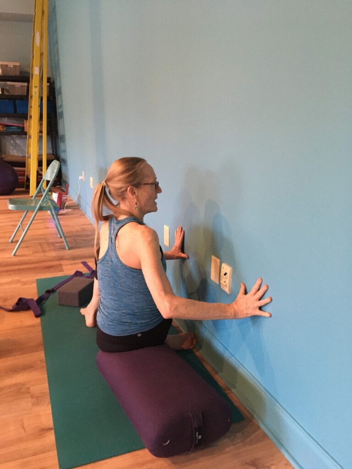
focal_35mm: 29
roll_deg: -0.8
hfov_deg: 48.2
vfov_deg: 61.7
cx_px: 176
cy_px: 234
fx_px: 393
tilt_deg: -15.0
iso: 500
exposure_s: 1/15
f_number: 2.2
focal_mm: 4.15
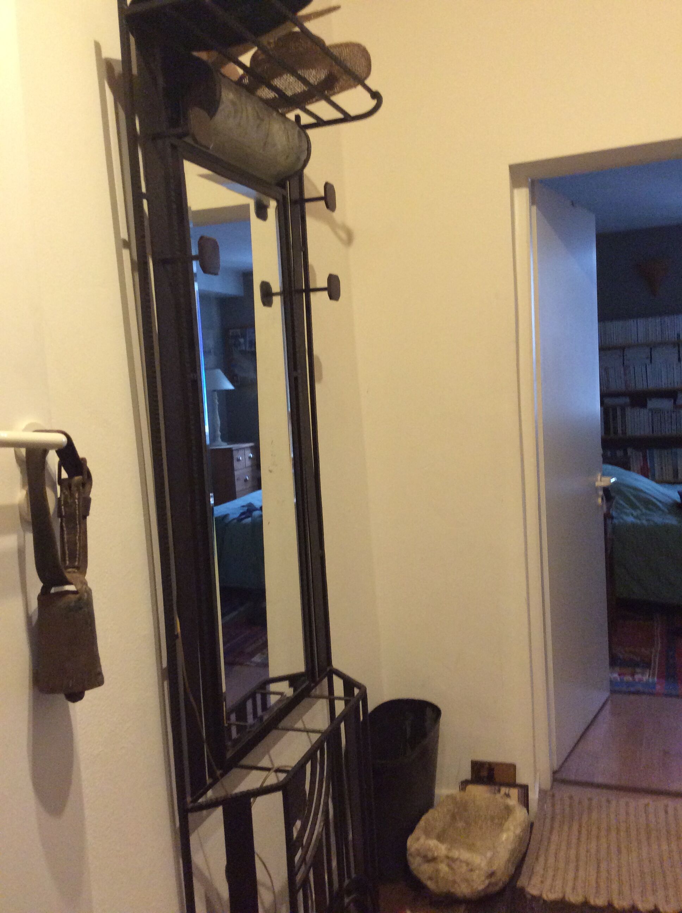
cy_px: 456
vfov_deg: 56.9
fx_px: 843
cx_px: 341
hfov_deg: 44.1
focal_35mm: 32
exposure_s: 1/25
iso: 200
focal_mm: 3.3
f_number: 2.4
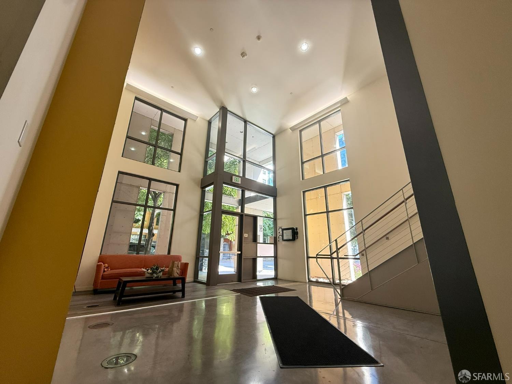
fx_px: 207
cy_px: 192
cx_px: 256
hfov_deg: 102.1
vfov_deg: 85.7
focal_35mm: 14
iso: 160
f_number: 2.2
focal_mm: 2.22
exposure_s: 1/99
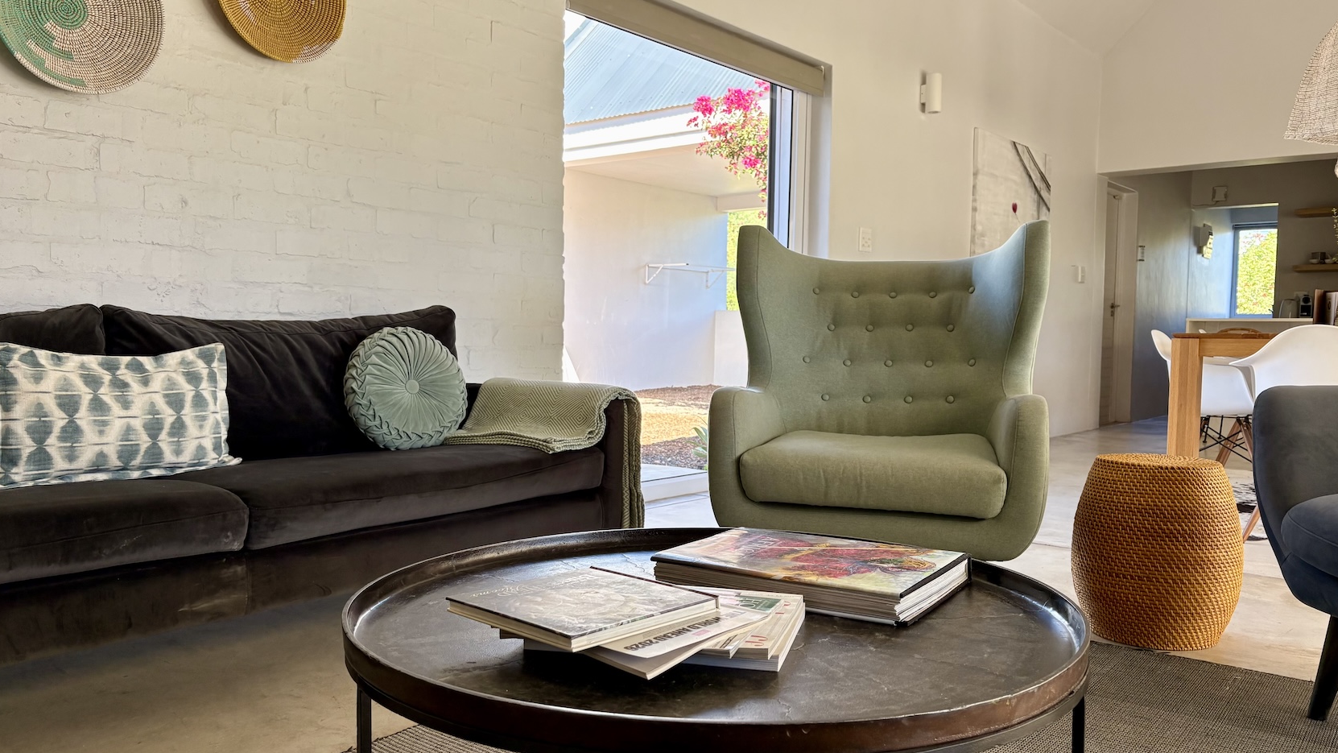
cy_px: 391
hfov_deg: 66.1
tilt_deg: -2.5
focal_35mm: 29
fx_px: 1029
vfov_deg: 40.2
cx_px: 677
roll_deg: -0.4
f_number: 1.6
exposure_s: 1/232
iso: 64
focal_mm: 5.96
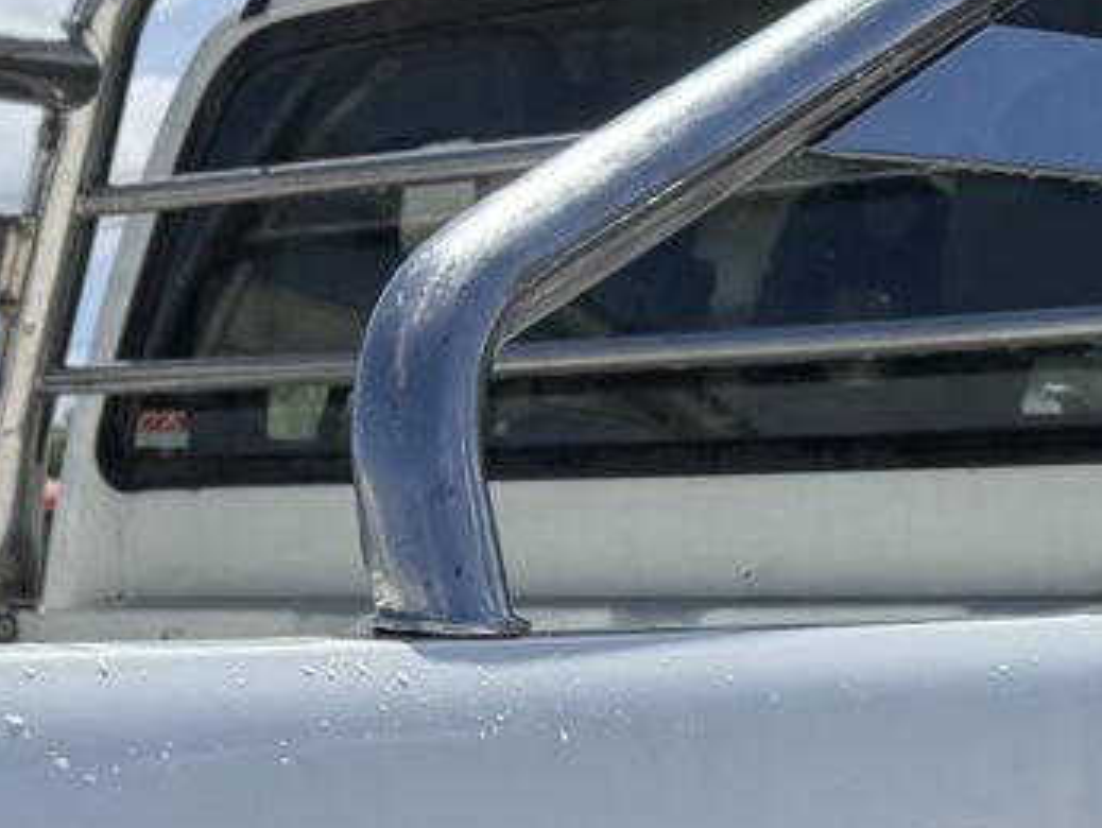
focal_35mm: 133
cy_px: 1223
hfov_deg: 14.8
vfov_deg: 10.8
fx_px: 4237
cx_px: 834
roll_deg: +5.6
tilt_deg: -9.3
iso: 80
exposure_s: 1/5319
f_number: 1.78
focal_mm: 6.76
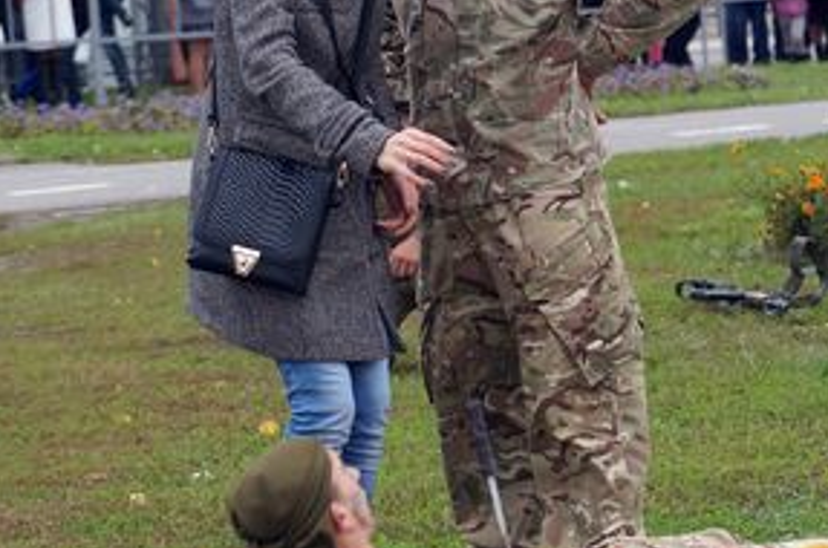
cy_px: 200
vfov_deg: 4.7
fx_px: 6724
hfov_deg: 7.0
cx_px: 609
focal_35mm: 293
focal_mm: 80
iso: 200
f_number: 5.6
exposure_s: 1/125
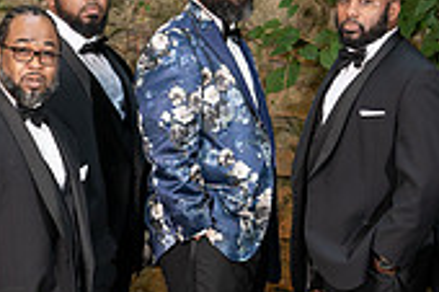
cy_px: 238
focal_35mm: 245
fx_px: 2985
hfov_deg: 8.4
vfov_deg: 5.6
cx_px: 299
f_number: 4
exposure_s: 1/200
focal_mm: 70
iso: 400
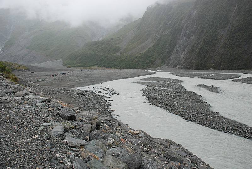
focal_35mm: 30
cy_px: 84
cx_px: 126
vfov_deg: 43.7
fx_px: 210
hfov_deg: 61.9
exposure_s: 1/800
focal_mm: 20
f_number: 5.6
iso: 400
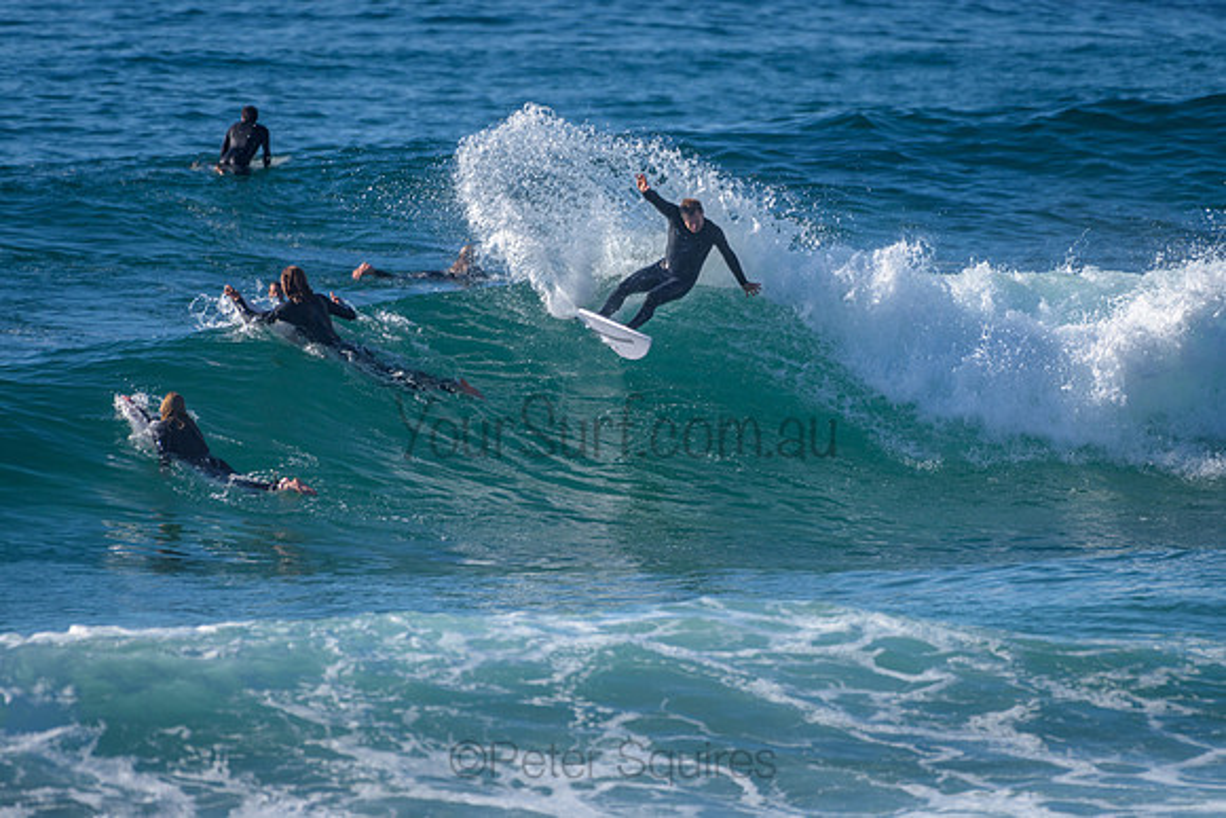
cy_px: 330
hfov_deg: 3.4
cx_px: 636
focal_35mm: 613
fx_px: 20874
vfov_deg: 2.2
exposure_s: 1/2000
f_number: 5.6
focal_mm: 500
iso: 180
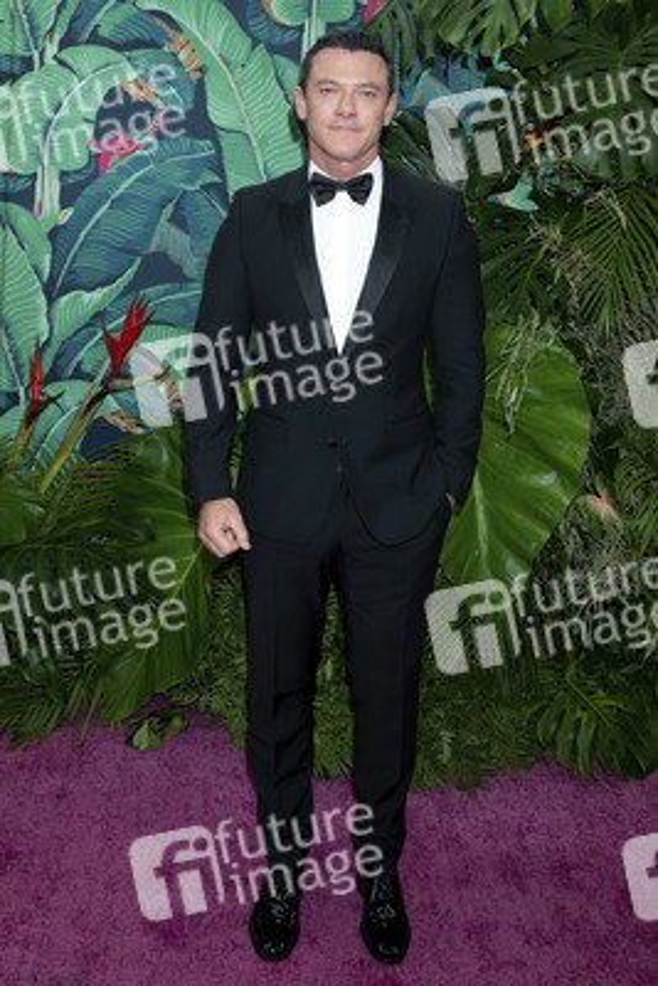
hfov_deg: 38.9
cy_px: 493
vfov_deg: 55.8
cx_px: 329
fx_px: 931
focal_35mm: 34
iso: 400
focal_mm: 34
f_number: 7.1
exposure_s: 1/160
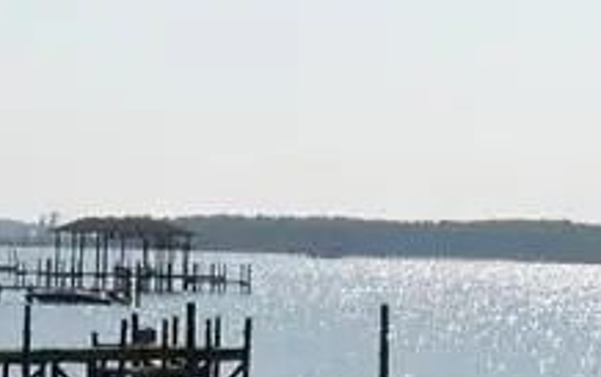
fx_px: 2690
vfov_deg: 8.0
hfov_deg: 12.7
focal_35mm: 164
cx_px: 342
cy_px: 66
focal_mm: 5.9
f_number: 4.5
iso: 200
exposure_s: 1/2500
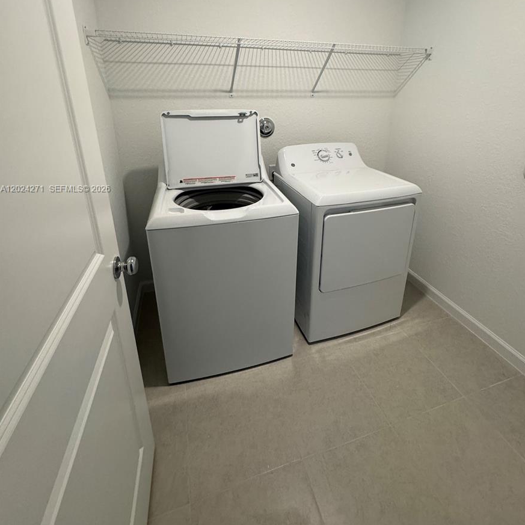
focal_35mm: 17
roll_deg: -1.9
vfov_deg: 82.0
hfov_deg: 84.0
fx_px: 292
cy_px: 189
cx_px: 269
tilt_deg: -18.8
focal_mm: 2.22
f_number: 2.2
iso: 320
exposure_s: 1/120
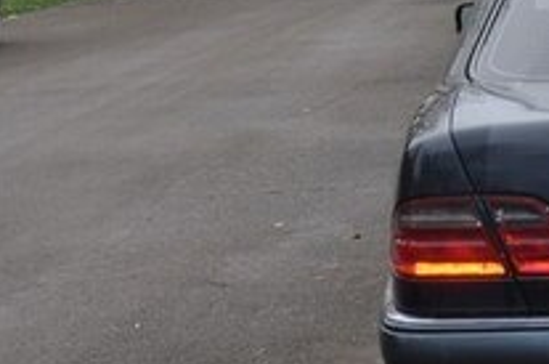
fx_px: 2039
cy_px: -29
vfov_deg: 10.1
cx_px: 785
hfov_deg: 14.5
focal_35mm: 134
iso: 200
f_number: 7.1
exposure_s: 1/200
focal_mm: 28
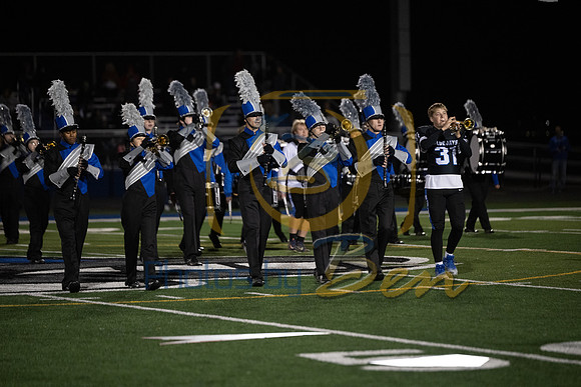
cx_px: 290
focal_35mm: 200
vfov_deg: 6.9
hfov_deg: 10.3
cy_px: 194
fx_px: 3228
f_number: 2.8
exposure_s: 1/1250
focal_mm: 200
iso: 5000
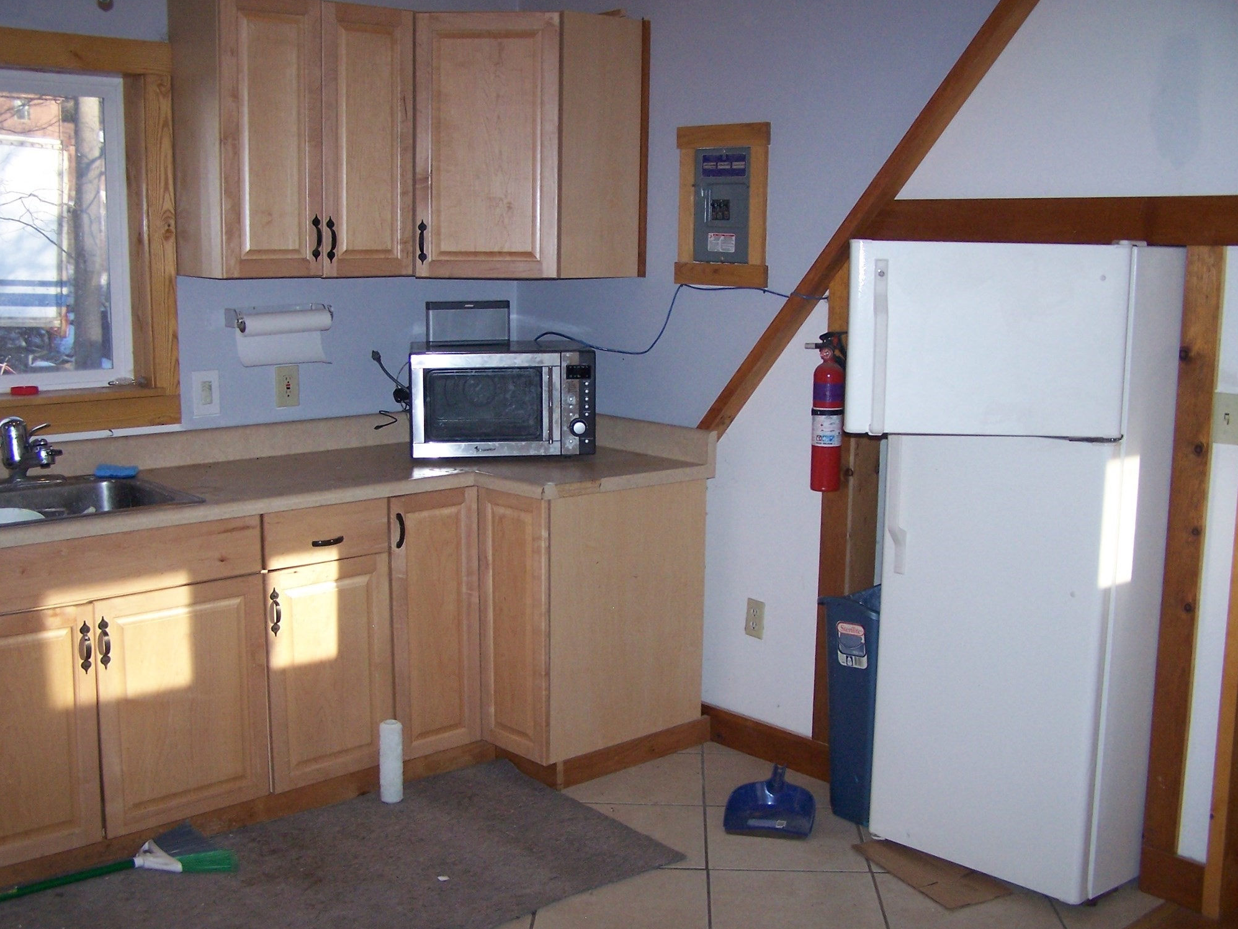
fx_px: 1395
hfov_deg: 47.9
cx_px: 615
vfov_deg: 36.8
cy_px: 464
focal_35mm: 39
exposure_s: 1/320
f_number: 2.8
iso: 200
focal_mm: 6.3
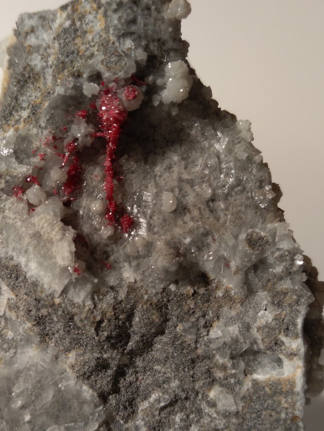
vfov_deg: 50.1
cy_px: 234
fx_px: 462
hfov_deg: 38.4
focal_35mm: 37
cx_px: 123
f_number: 2
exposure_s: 1/50
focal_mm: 3.54
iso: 104
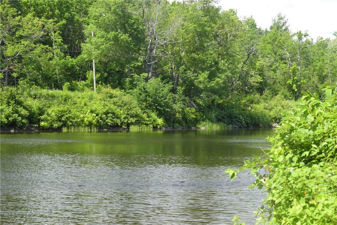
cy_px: 112
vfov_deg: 16.6
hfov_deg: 24.6
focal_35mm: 82
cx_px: 168
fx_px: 772
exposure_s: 1/50
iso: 200
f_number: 9
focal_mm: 55
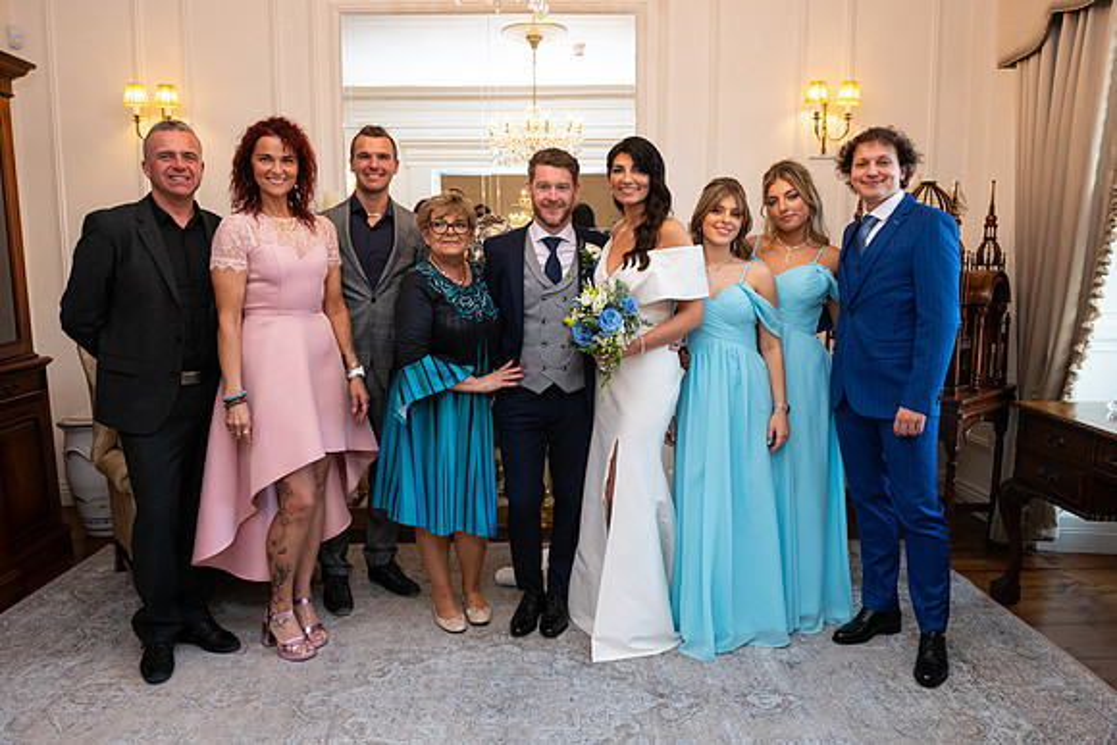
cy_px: 372
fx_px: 782
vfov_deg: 51.0
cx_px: 558
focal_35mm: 25
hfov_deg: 71.1
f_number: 5
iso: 640
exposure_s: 1/160
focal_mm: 24
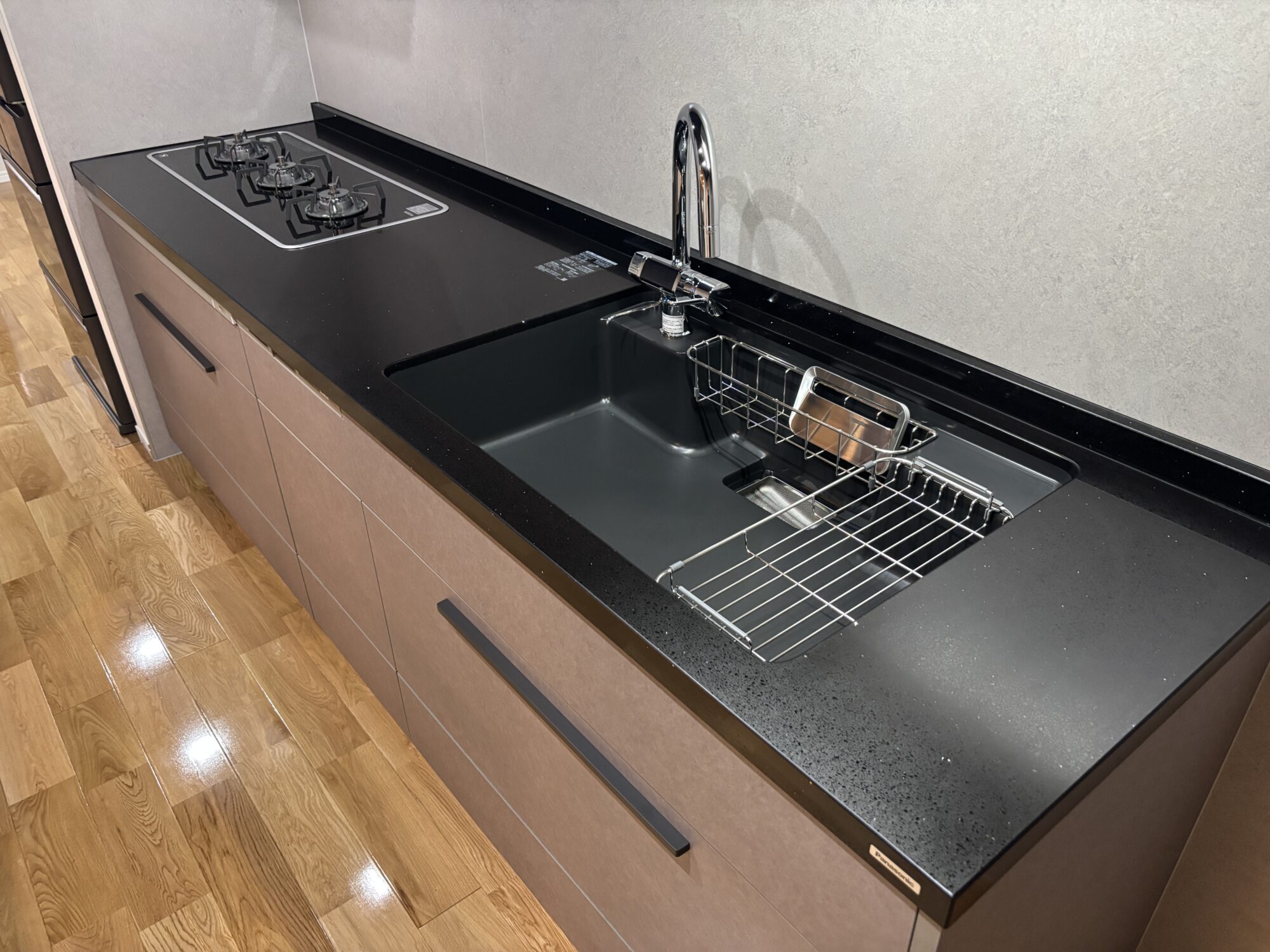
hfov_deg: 67.3
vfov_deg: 53.1
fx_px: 954
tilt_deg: -33.8
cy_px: 476
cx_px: 635
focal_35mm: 26
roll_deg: +1.7
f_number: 1.6
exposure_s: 1/60
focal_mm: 5.96
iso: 320
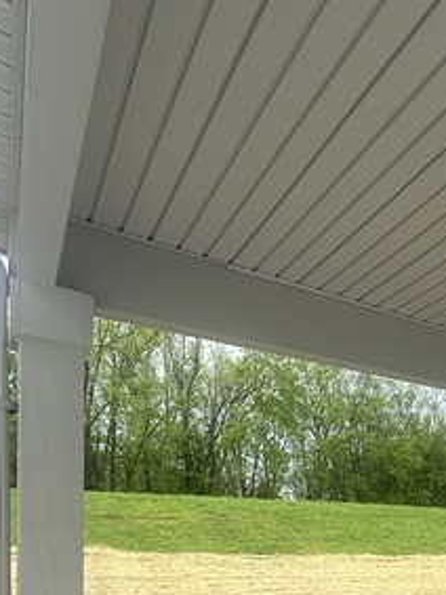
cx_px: 431
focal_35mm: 33
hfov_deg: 38.7
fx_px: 567
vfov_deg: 49.5
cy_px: 533
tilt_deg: +1.8
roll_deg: -0.6
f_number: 2.2
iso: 40
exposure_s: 1/371
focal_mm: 2.22
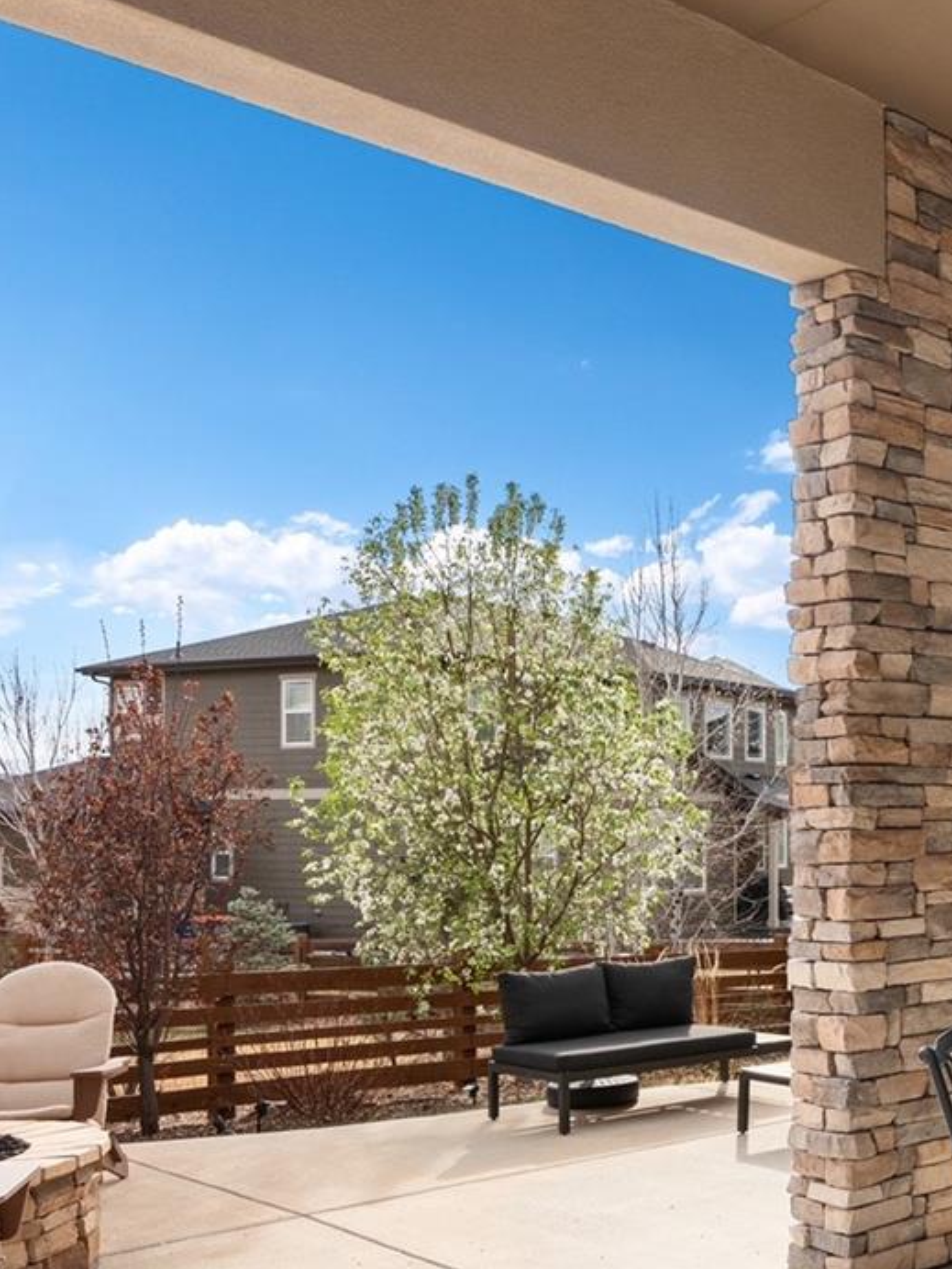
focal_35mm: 40
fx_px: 1467
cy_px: 781
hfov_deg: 31.3
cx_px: 1082
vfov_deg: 46.4
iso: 800
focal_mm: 18
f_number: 8
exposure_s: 1/60
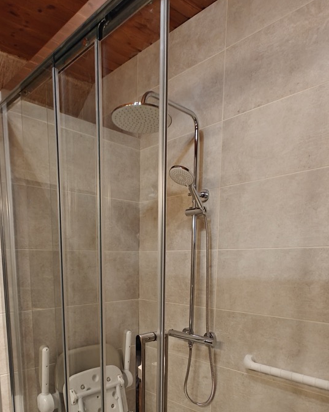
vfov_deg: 61.7
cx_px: 142
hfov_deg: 54.7
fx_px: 317
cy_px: 317
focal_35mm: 26
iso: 1000
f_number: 2.2
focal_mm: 2.62
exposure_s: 1/25
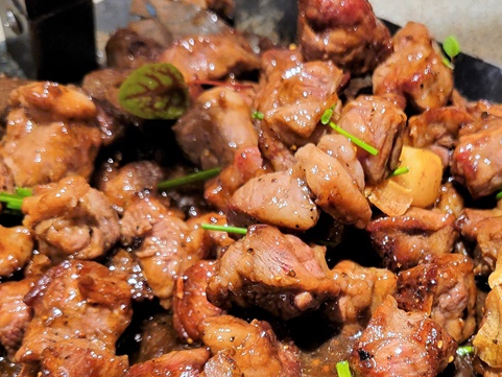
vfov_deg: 26.5
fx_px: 783
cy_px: 306
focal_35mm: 54
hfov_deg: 35.0
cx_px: 353
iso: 250
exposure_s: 1/120
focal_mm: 5.4
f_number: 1.8
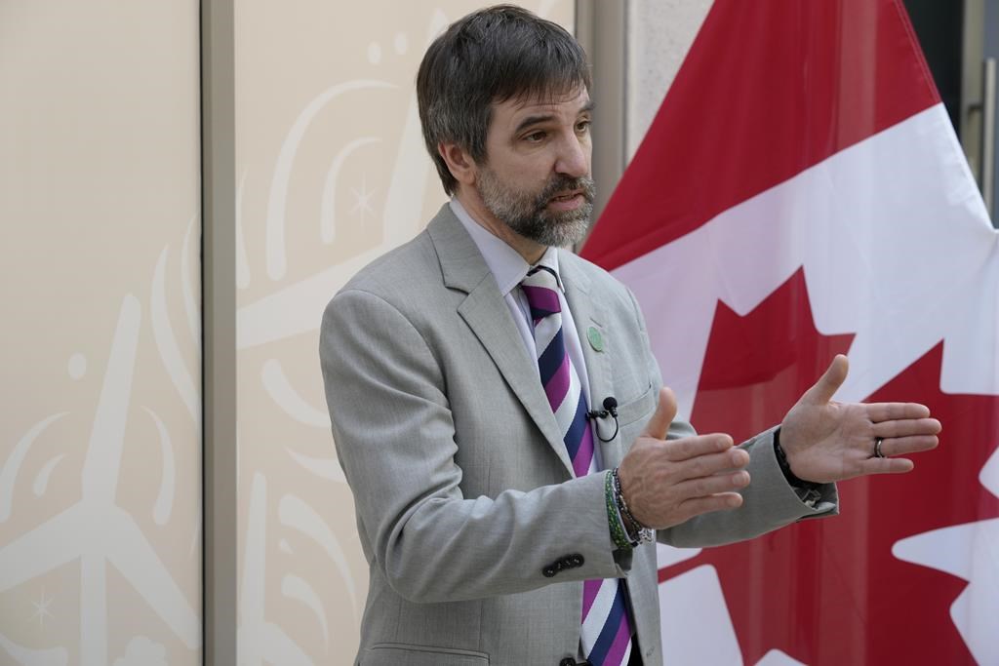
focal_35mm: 85
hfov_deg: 23.9
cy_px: 333
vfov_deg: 16.1
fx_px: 2359
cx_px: 500
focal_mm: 85
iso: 500
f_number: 5
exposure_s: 1/250
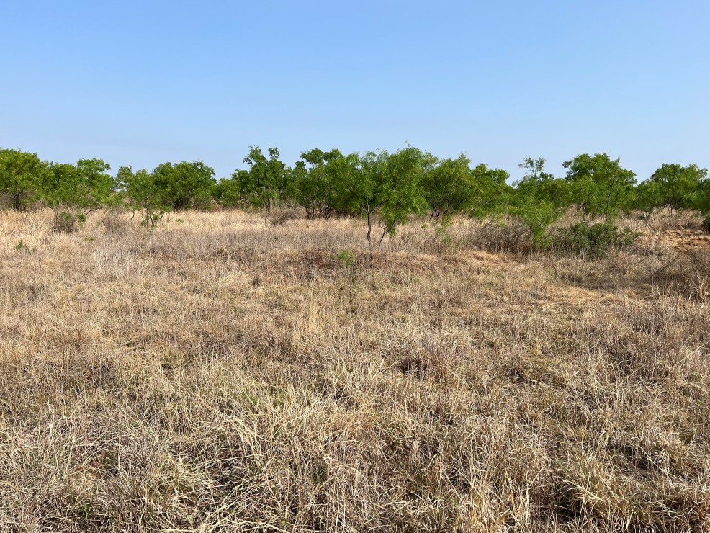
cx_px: 351
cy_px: 258
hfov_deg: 65.3
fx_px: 554
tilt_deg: -5.0
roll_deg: -0.3
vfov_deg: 51.4
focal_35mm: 27
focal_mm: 5.7
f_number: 1.5
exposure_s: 1/4630
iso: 50
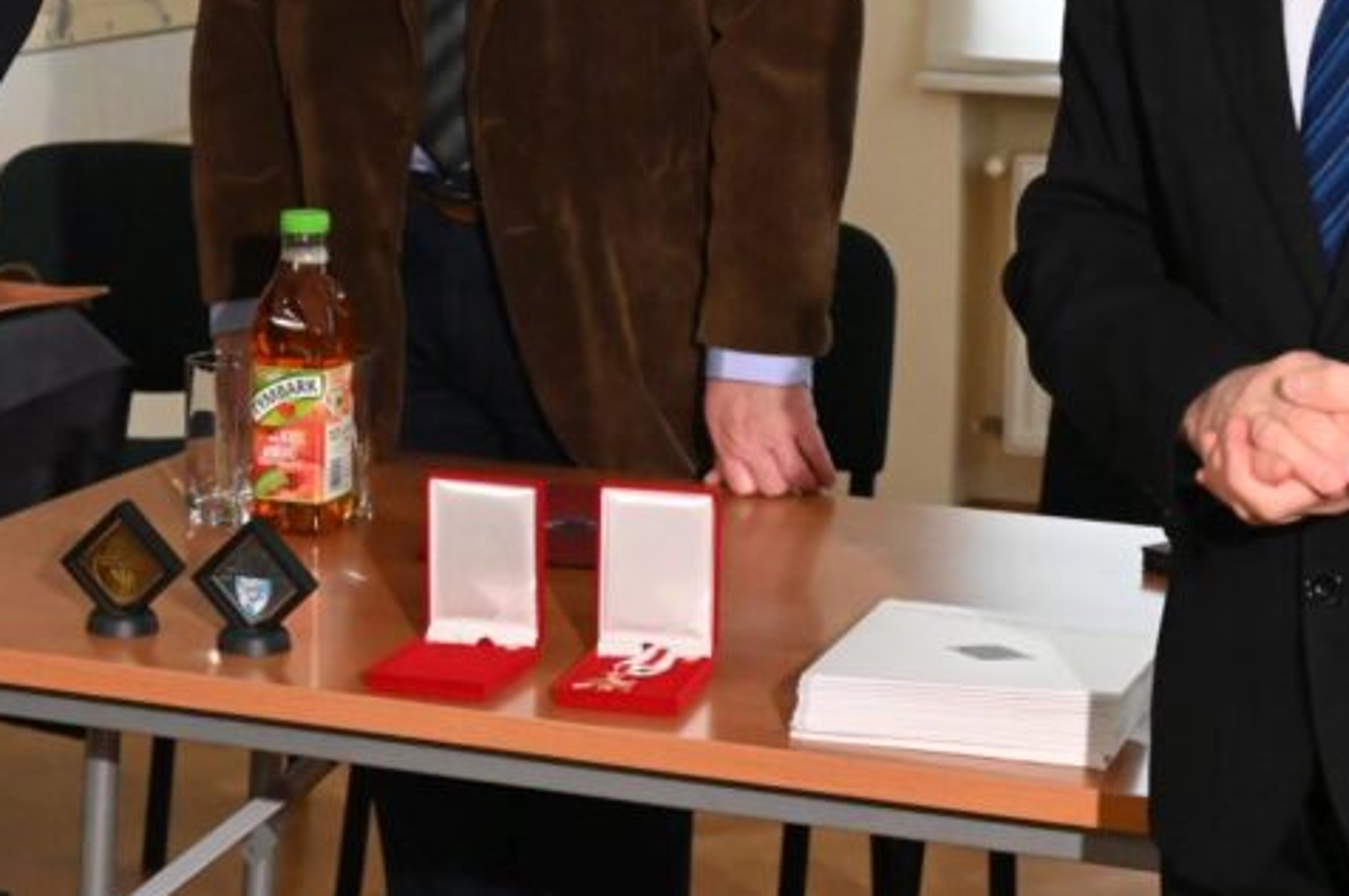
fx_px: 3705
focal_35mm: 99
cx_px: 621
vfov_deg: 13.7
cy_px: 84
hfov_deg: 20.6
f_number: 5.3
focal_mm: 46
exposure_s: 1/125
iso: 16000
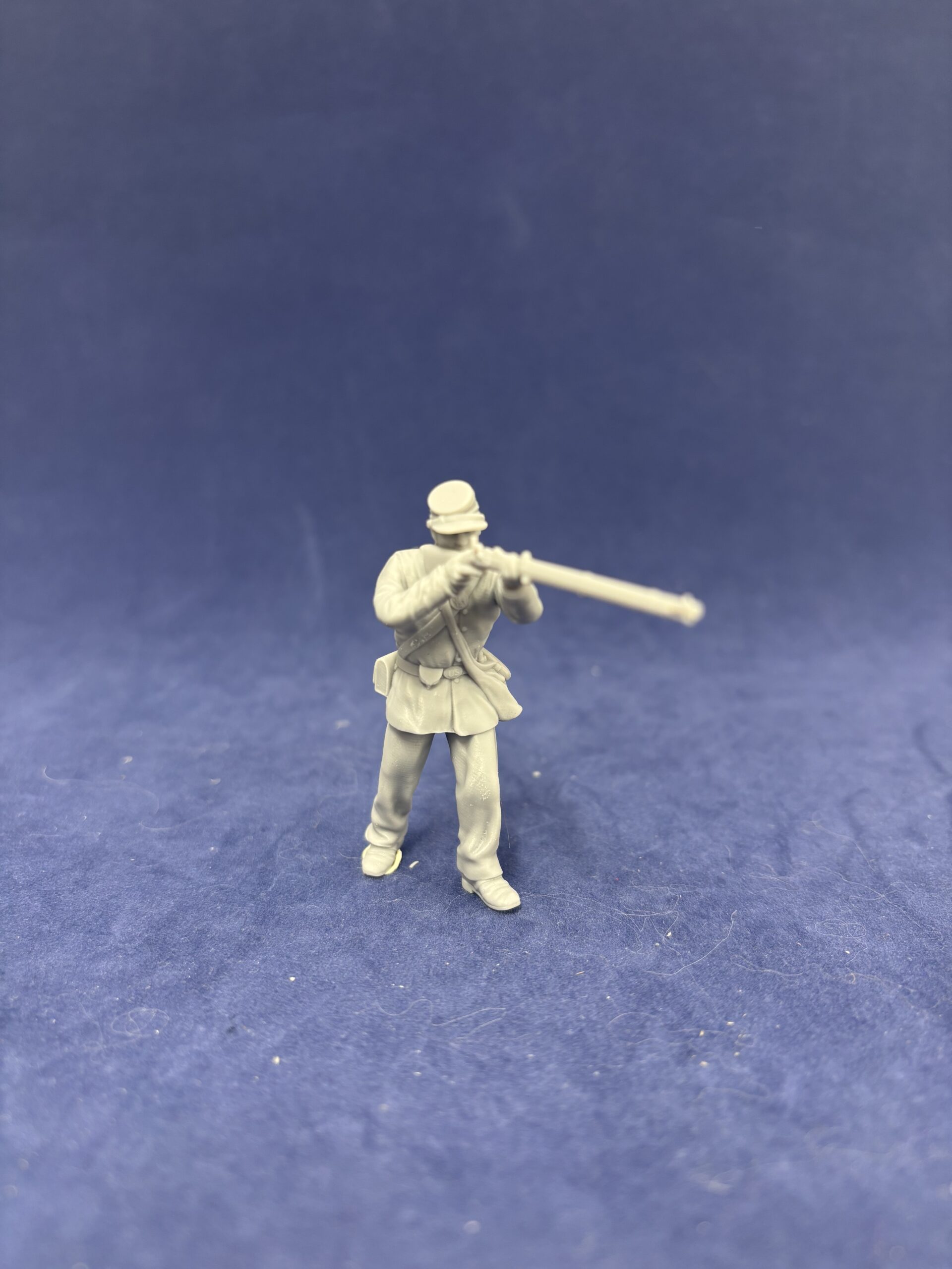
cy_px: 634
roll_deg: +1.1
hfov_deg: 53.1
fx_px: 953
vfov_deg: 67.3
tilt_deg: -14.6
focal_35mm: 26
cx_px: 476
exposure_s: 1/50
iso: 80
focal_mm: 5.96
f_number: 1.6
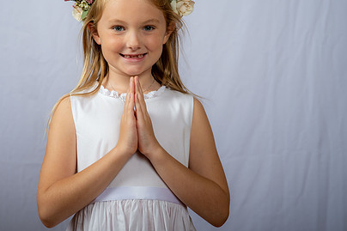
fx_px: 1079
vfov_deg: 12.2
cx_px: 132
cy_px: 93
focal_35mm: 112
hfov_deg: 18.2
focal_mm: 78
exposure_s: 1/200
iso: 250
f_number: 6.3
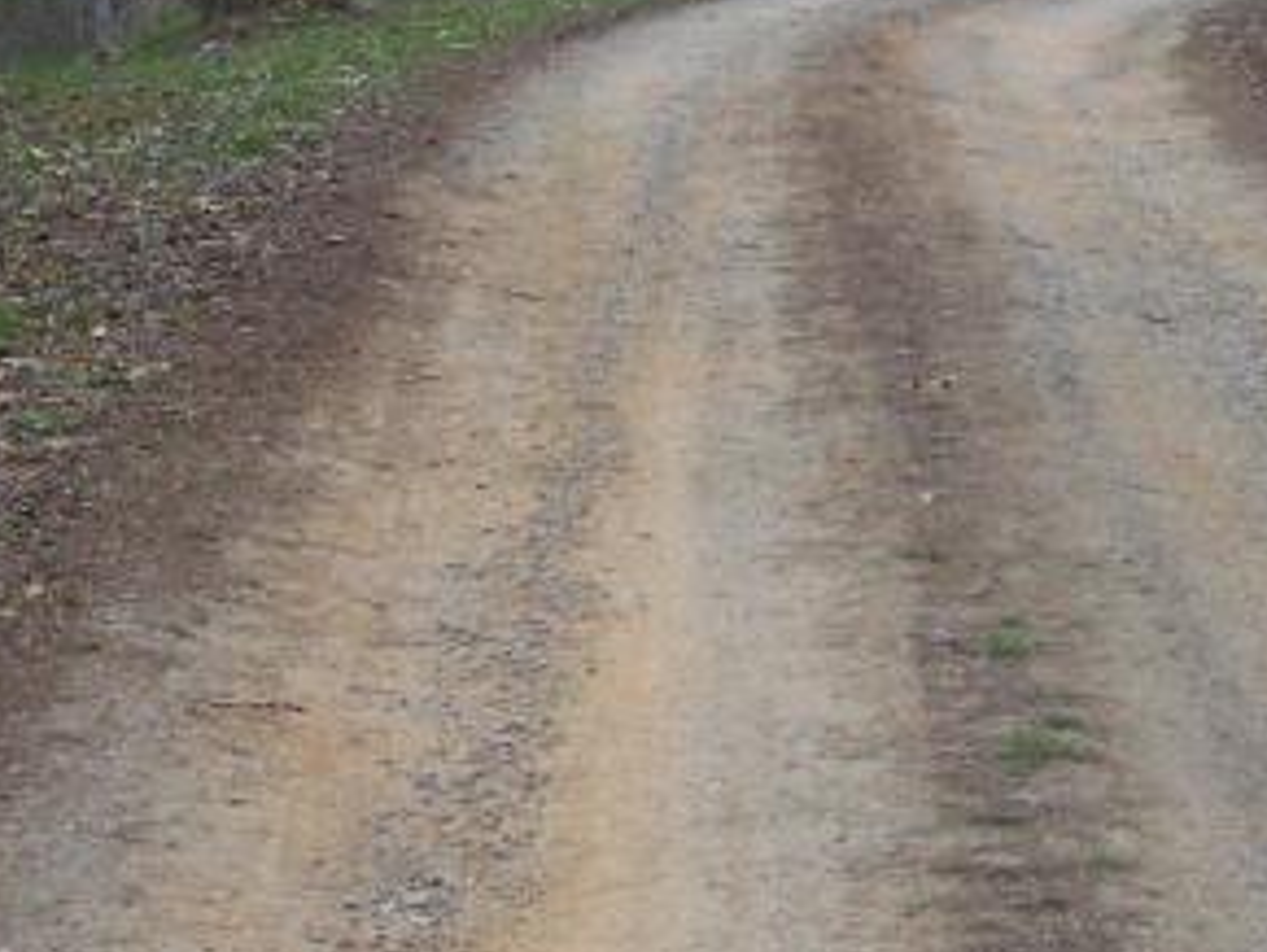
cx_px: 800
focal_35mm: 174
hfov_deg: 11.3
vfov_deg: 8.5
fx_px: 6374
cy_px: 188
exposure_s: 1/500
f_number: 3.2
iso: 200
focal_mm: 14.6
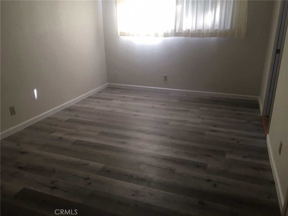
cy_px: 108
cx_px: 144
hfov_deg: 61.7
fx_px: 241
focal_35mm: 29
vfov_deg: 48.2
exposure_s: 1/30
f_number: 2.2
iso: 25
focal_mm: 4.15
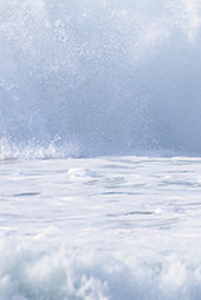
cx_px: 369
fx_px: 16730
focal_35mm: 2001
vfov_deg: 1.0
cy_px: 55
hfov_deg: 0.7
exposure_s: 1/2000
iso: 400
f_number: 5.6
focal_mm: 500
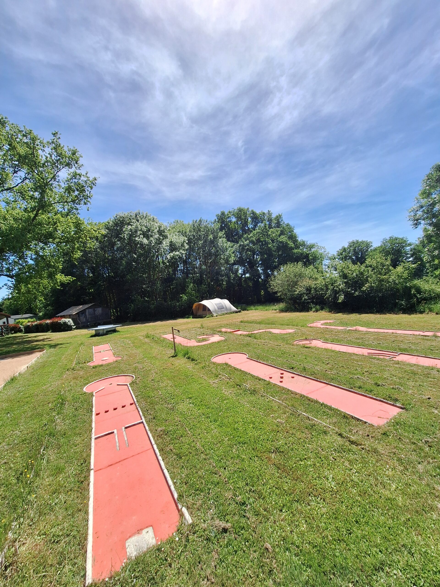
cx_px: 220
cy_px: 294
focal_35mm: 13
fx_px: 220
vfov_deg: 106.2
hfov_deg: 89.9
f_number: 2.2
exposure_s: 1/2584
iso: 40
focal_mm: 1.74
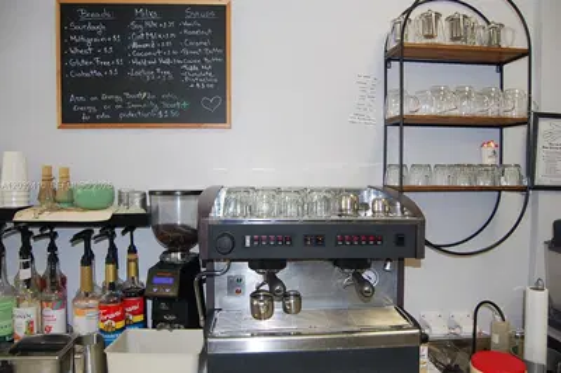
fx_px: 420
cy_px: 186
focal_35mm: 27
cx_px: 280
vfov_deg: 47.9
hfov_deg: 67.4
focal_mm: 18
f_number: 3.5
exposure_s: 1/60
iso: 400
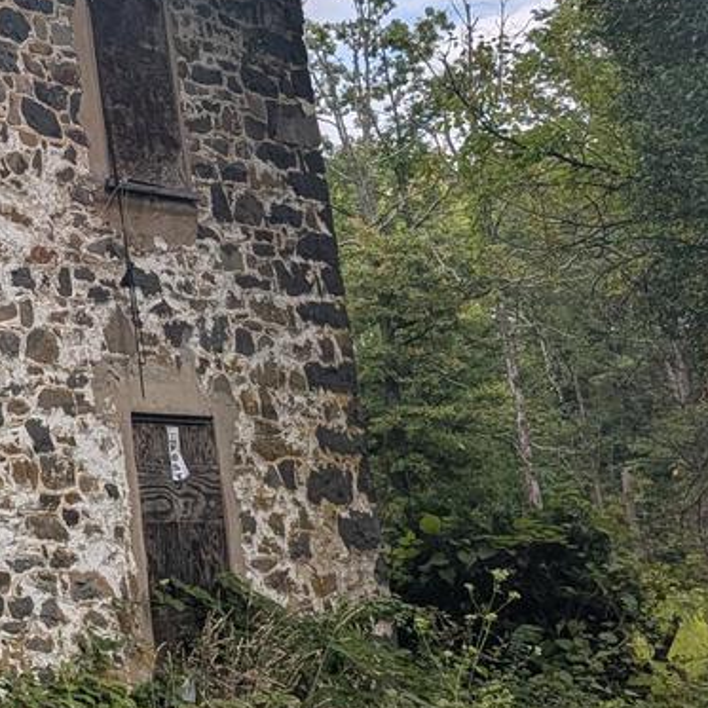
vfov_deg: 20.9
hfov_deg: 17.5
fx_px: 1897
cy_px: 150
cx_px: -533
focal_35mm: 82
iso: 21
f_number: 1.68
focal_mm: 6.9
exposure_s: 1/1337
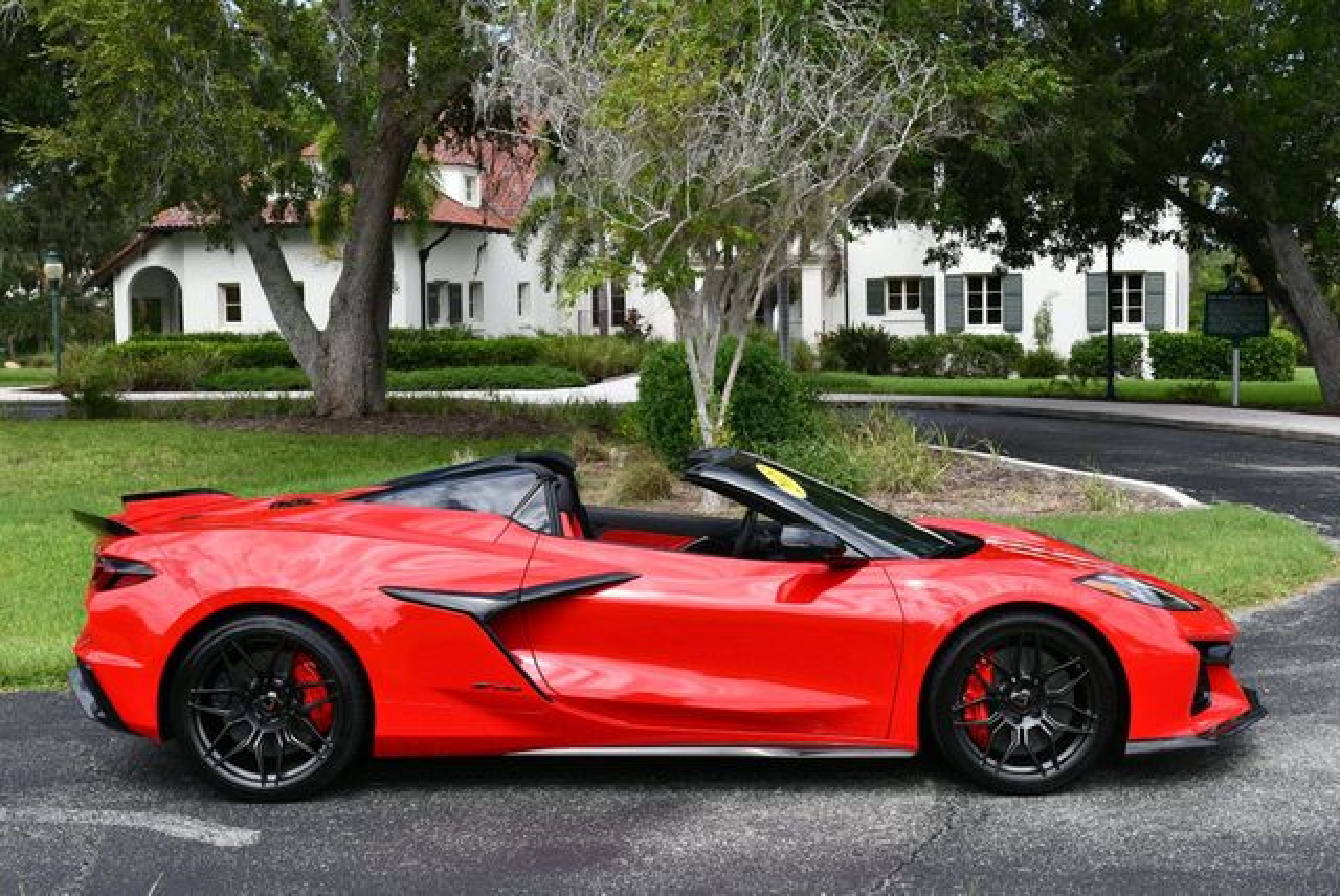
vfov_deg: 26.0
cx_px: 670
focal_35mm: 52
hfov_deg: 38.2
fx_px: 1937
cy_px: 448
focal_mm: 26
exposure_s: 1/250
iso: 180
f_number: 8
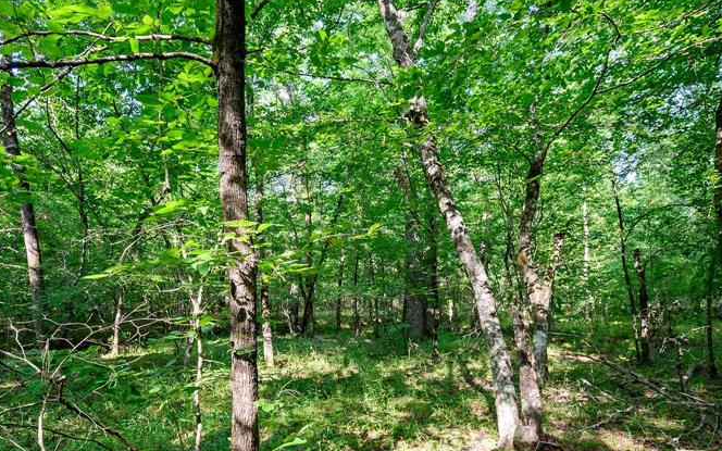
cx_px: 340
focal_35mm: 22
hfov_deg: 79.6
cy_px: 308
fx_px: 433
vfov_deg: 53.7
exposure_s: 1/80
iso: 400
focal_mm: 14
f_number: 7.1
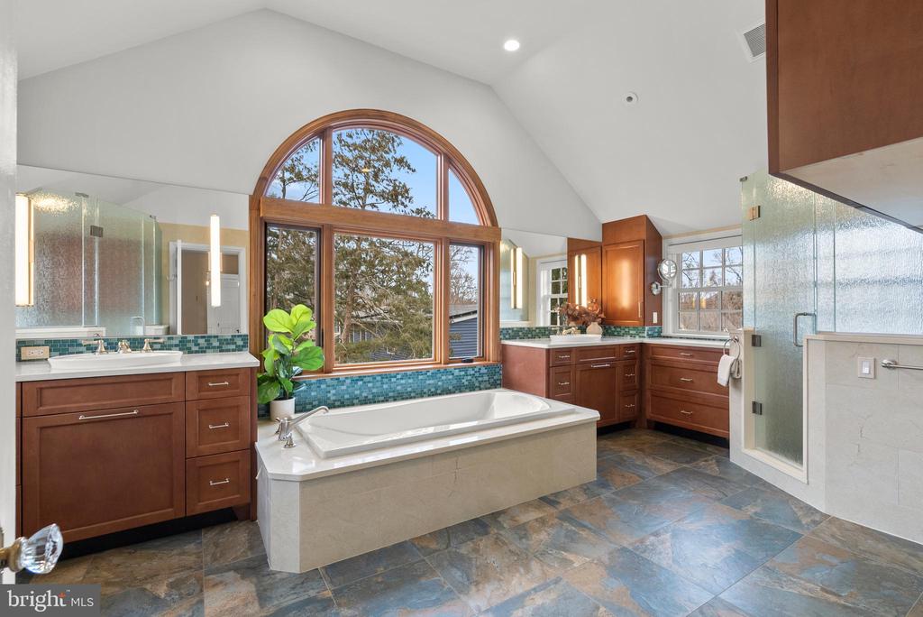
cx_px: 462
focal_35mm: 16
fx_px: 410
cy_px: 308
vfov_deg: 73.8
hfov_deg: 96.7
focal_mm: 16
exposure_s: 1/25
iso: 320
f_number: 8
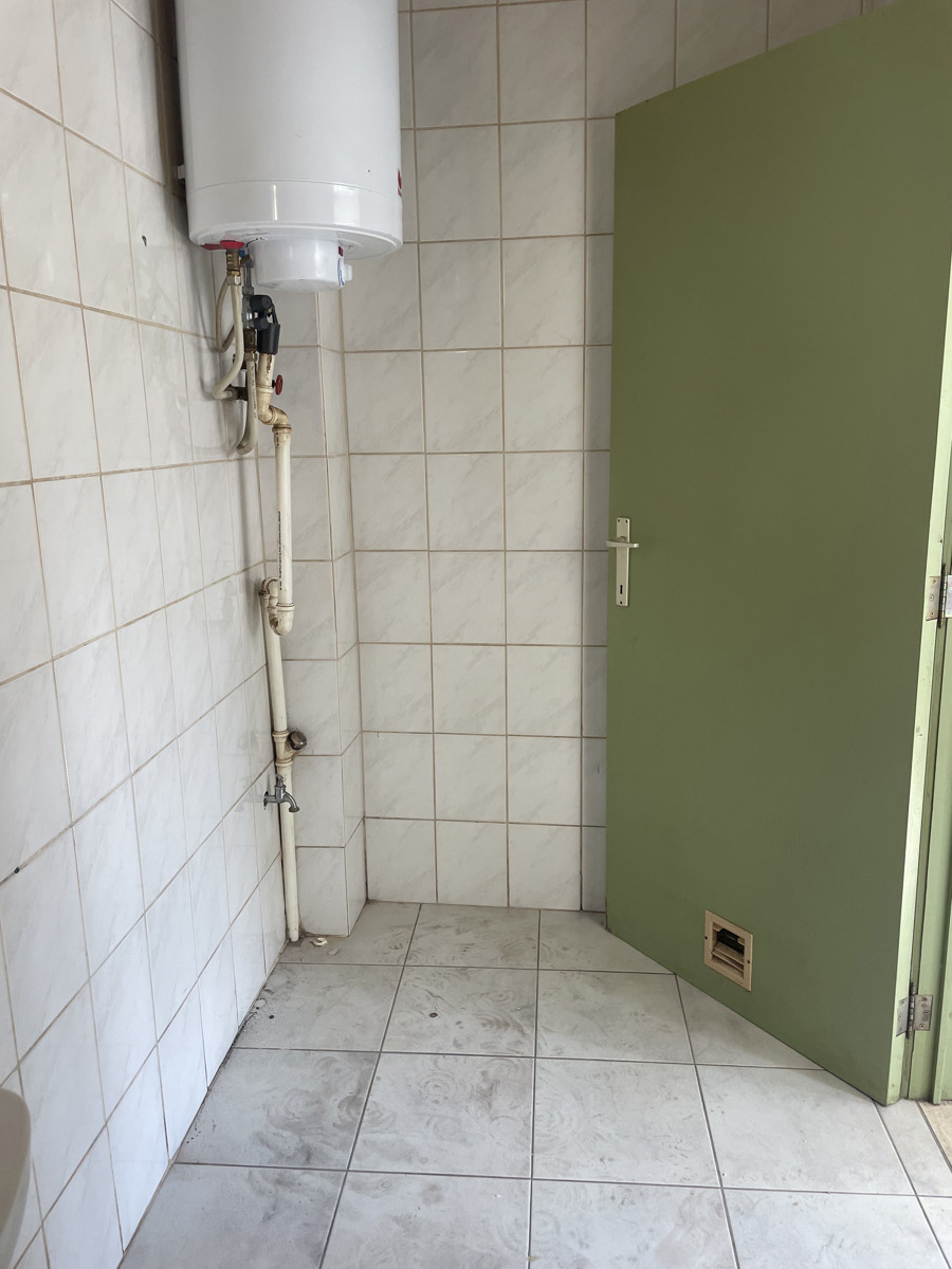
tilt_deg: -11.6
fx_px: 953
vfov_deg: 67.3
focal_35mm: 26
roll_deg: +2.3
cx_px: 476
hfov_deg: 53.1
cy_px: 634
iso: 80
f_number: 1.6
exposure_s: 1/100
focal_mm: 4.2
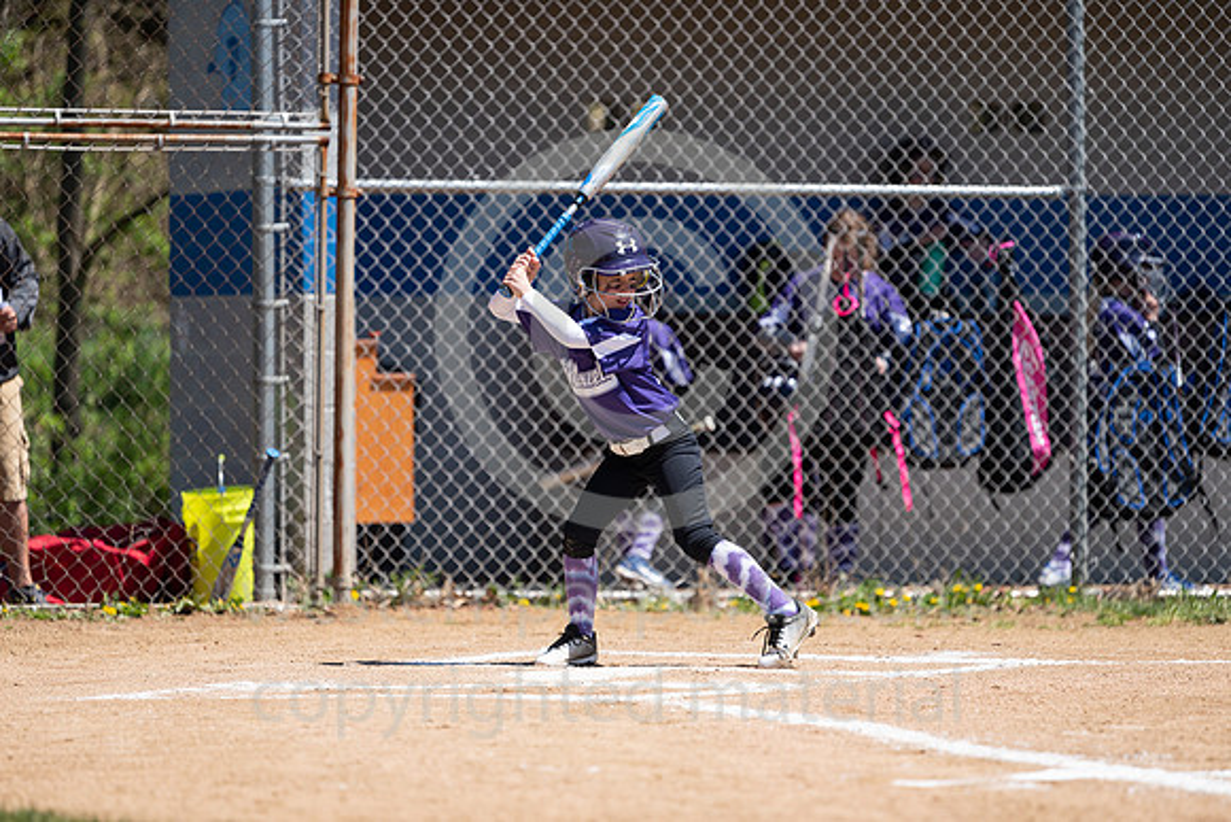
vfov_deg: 6.9
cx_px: 616
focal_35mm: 200
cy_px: 411
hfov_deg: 10.3
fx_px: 6840
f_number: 3.2
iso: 200
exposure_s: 1/2500
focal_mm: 200
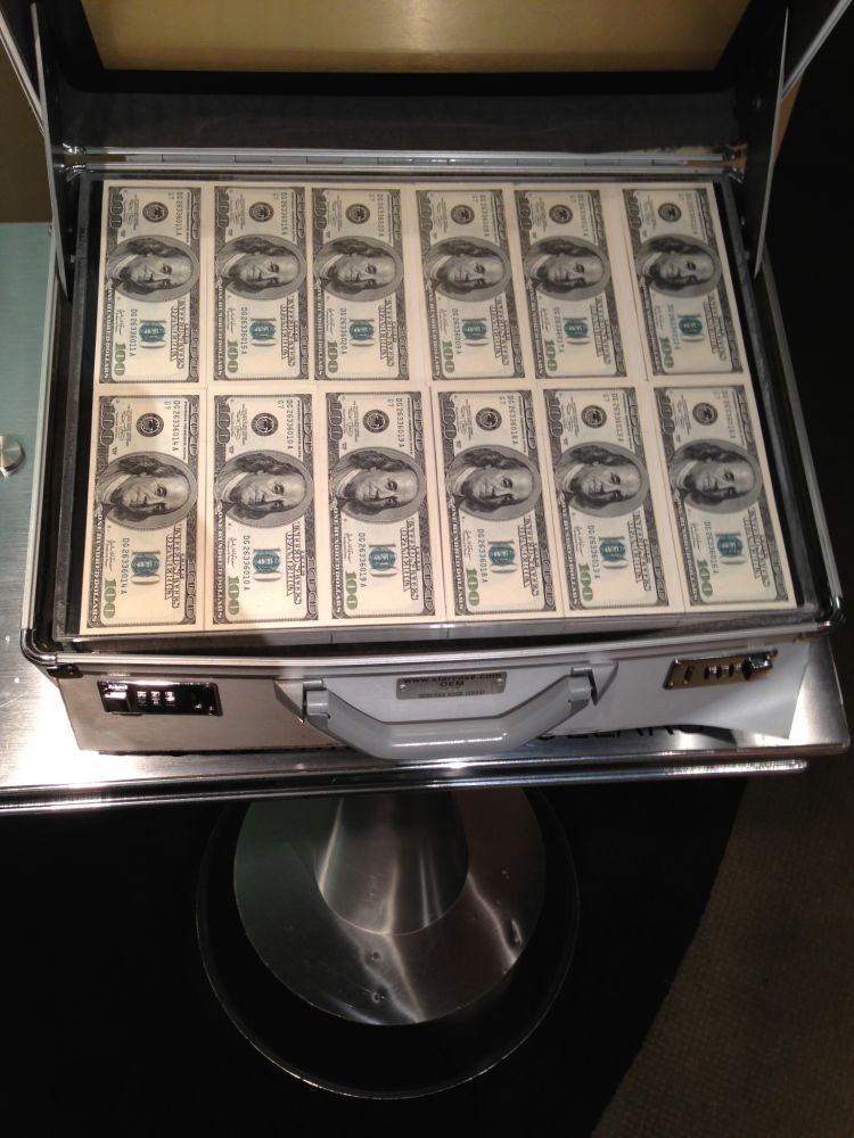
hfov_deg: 42.9
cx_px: 427
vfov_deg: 55.4
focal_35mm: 33
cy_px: 569
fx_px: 1086
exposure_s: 1/20
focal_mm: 4.13
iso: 64
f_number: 2.4
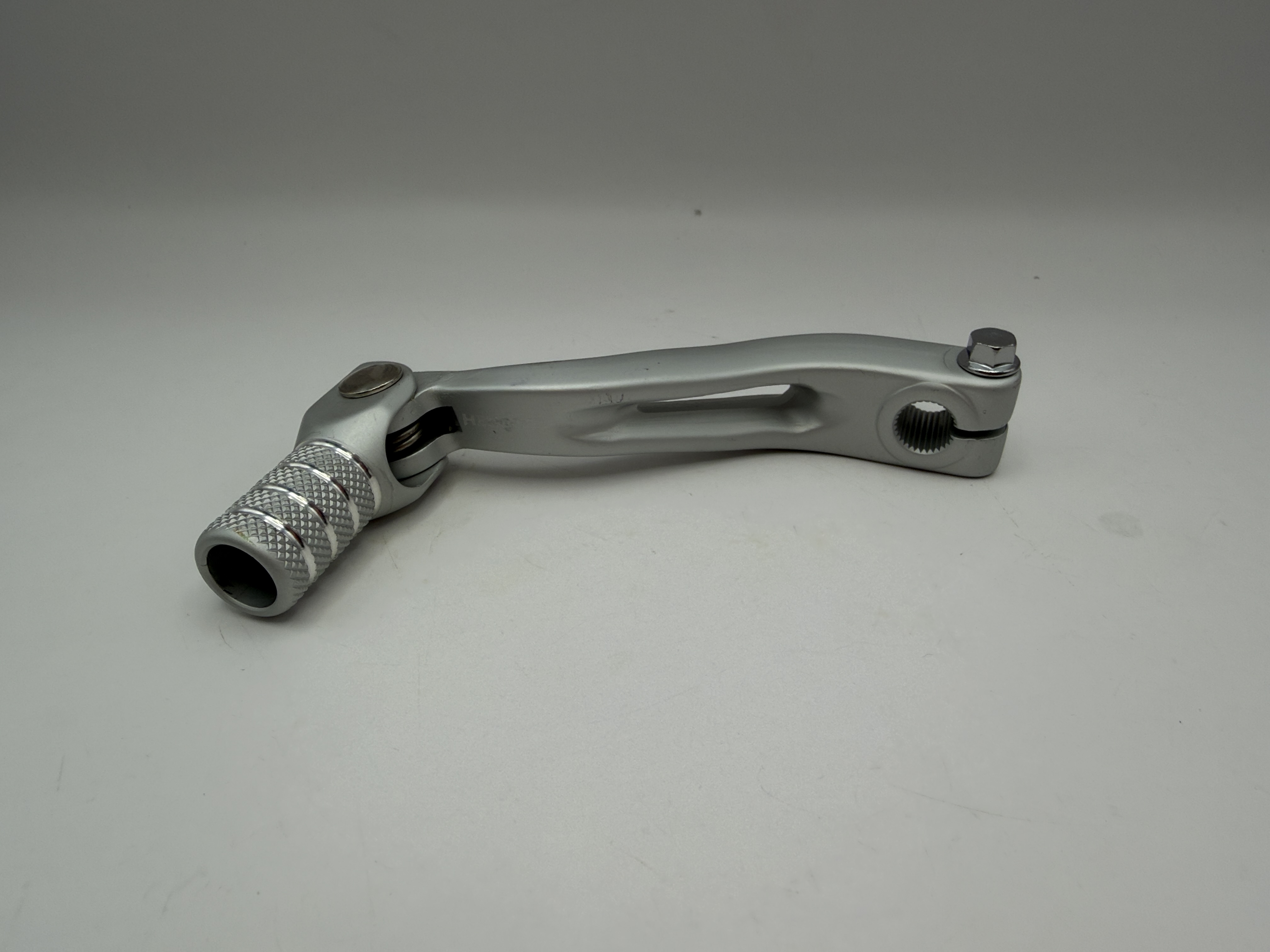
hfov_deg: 69.4
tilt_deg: -30.5
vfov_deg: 54.9
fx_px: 917
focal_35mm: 25
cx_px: 635
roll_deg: -0.9
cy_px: 476
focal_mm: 2.22
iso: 40
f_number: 2.2
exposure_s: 1/384
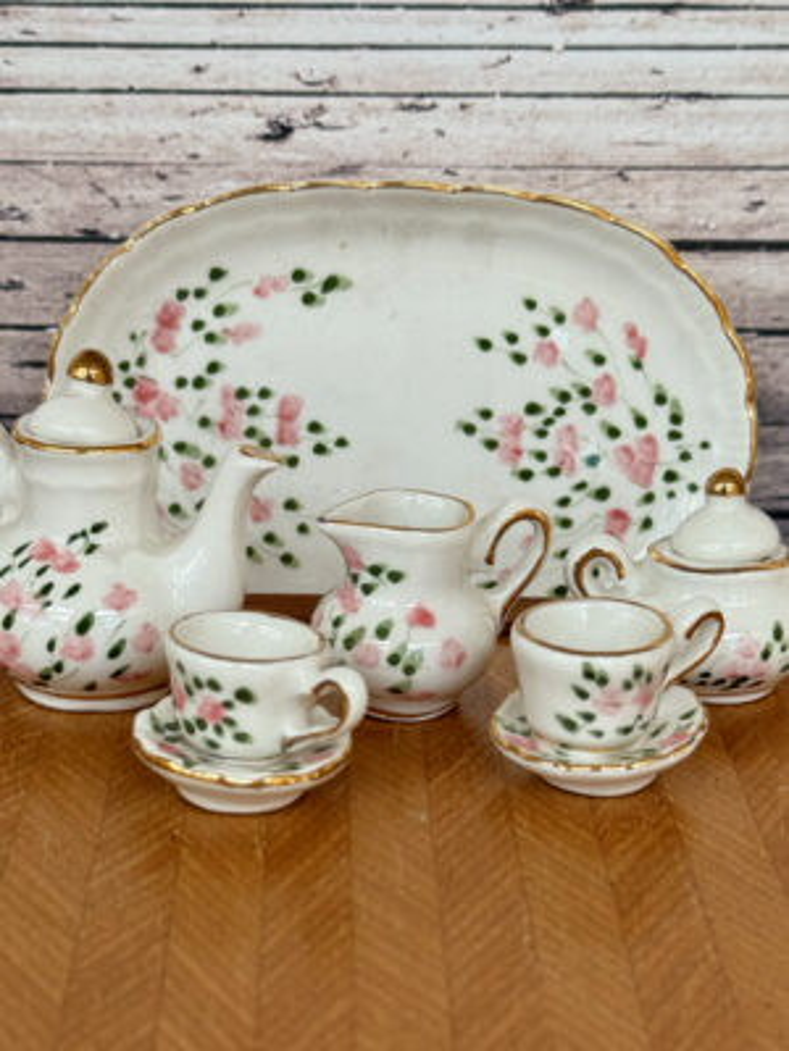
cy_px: 526
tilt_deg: -22.4
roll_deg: -1.5
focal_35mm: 48
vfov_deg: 39.7
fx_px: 1459
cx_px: 394
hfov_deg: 30.3
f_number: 1.78
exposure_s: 1/1597
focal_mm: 6.76
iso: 64
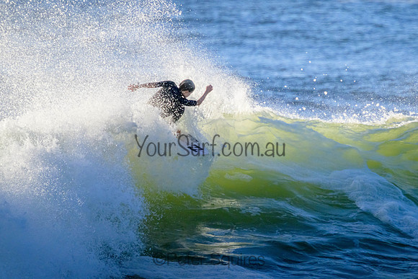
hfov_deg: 1.9
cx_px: 274
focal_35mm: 1098
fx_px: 12751
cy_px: 104
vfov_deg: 1.3
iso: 1400
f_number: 11
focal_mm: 800
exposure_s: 1/2000
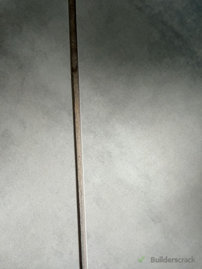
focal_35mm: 24
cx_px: 101
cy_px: 134
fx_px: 187
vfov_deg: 71.6
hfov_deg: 56.8
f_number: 2.2
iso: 250
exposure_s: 1/121
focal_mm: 2.22
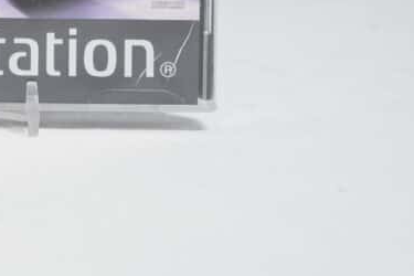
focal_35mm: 144
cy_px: -144
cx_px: -59
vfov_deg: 9.3
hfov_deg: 13.9
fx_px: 1656
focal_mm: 45
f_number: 5.6
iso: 100
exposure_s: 1/5
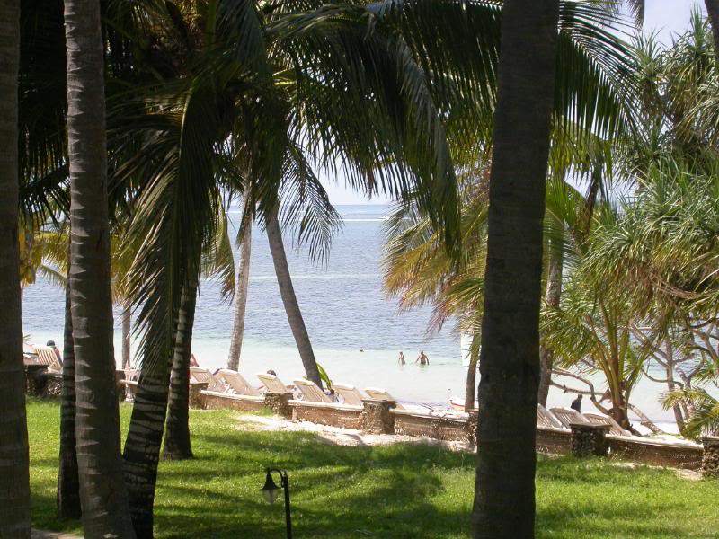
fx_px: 2596
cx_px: 360
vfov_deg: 11.9
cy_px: 270
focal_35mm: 125
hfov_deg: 15.8
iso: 100
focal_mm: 25.9
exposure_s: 1/336
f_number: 5.7
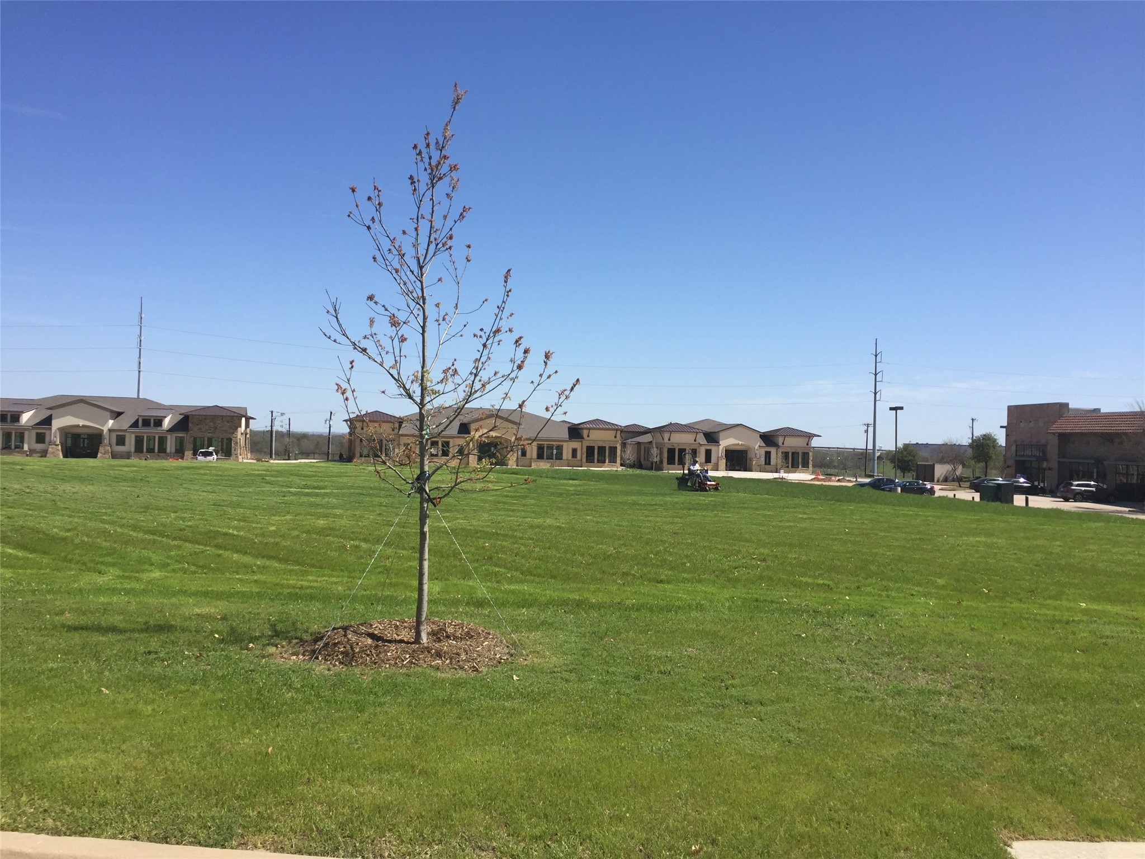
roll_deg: -0.7
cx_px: 572
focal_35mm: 29
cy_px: 430
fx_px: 959
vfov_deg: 48.2
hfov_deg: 61.7
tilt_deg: +1.0
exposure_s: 1/2198
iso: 32
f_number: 2.2
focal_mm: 4.15
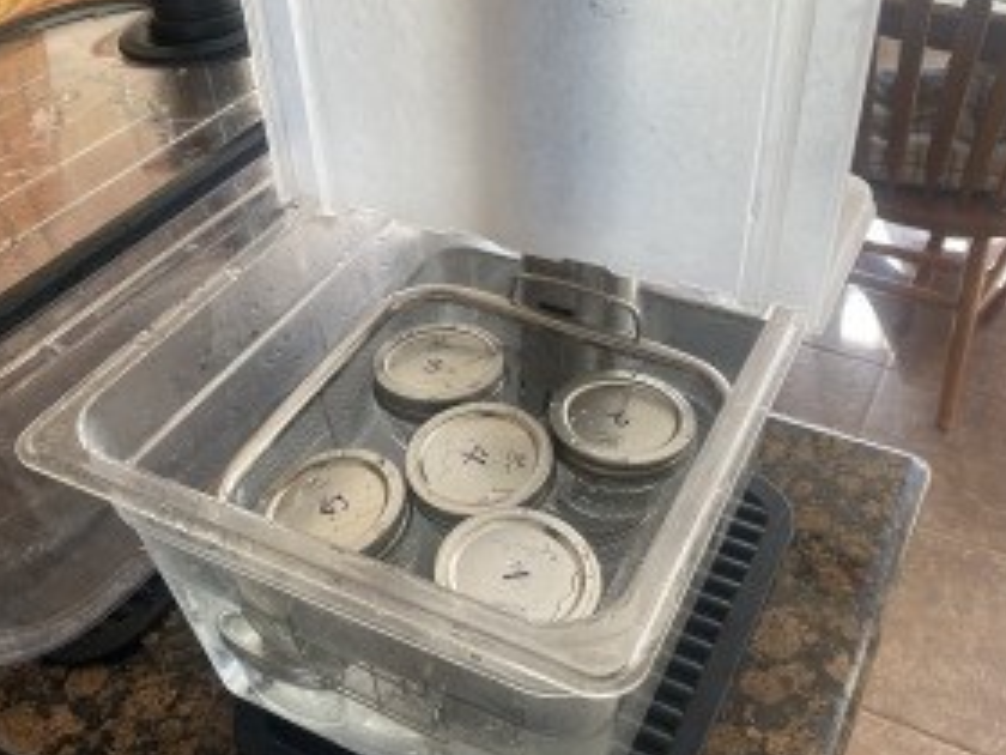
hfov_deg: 54.0
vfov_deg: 41.8
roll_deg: +4.9
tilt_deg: -44.6
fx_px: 988
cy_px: 403
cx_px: 503
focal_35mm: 34
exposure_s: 1/121
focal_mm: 4.25
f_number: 1.8
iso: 125
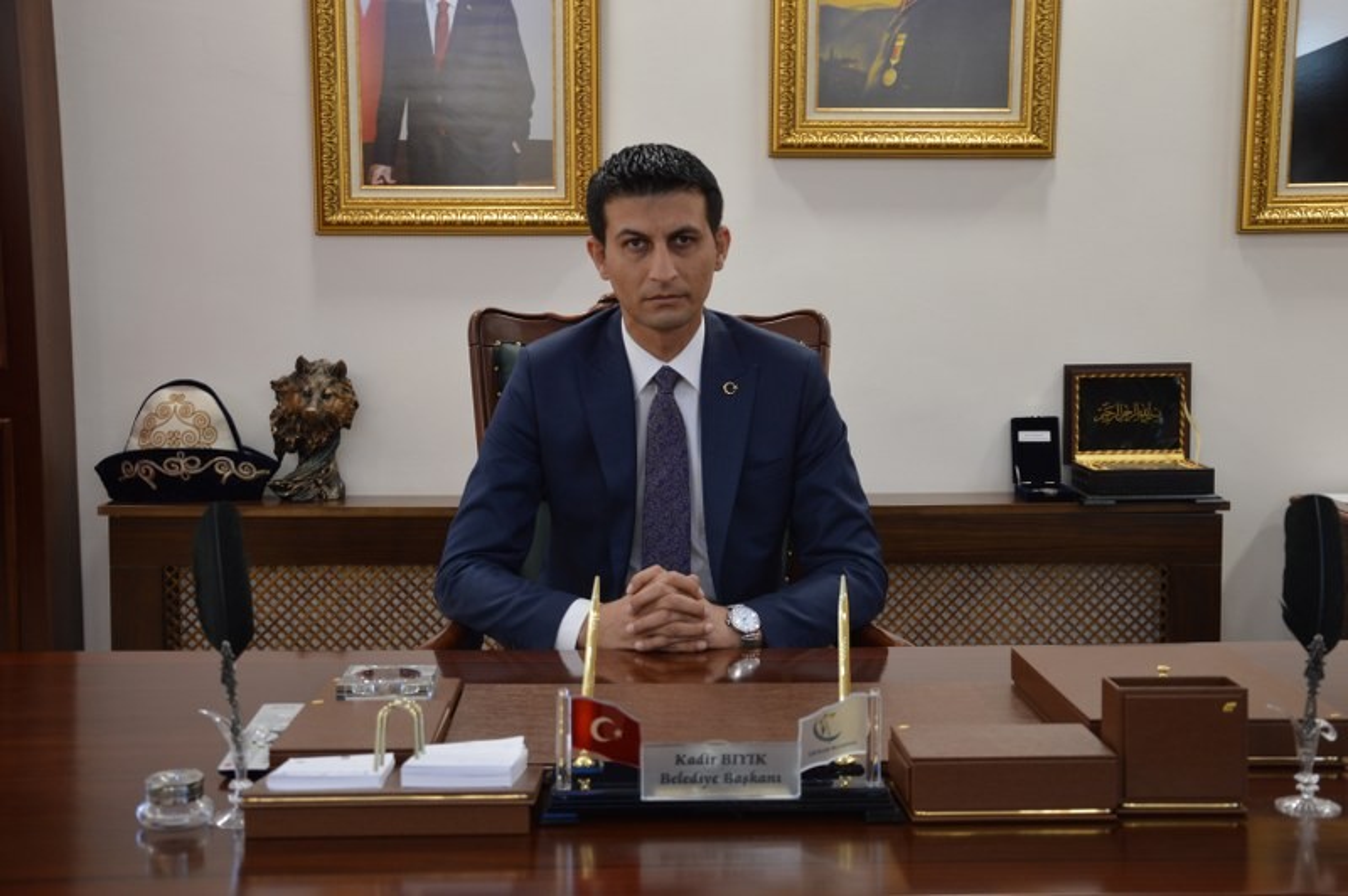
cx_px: 674
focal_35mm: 48
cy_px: 448
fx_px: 1796
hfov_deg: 41.1
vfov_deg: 28.0
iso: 400
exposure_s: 1/50
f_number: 4.2
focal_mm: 32
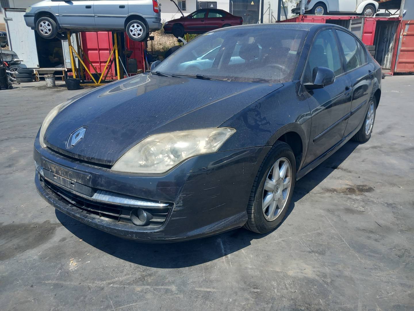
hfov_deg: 65.3
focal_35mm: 27
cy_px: 156
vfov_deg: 51.4
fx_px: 323
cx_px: 207
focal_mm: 4
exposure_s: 1/346
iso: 20
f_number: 1.8
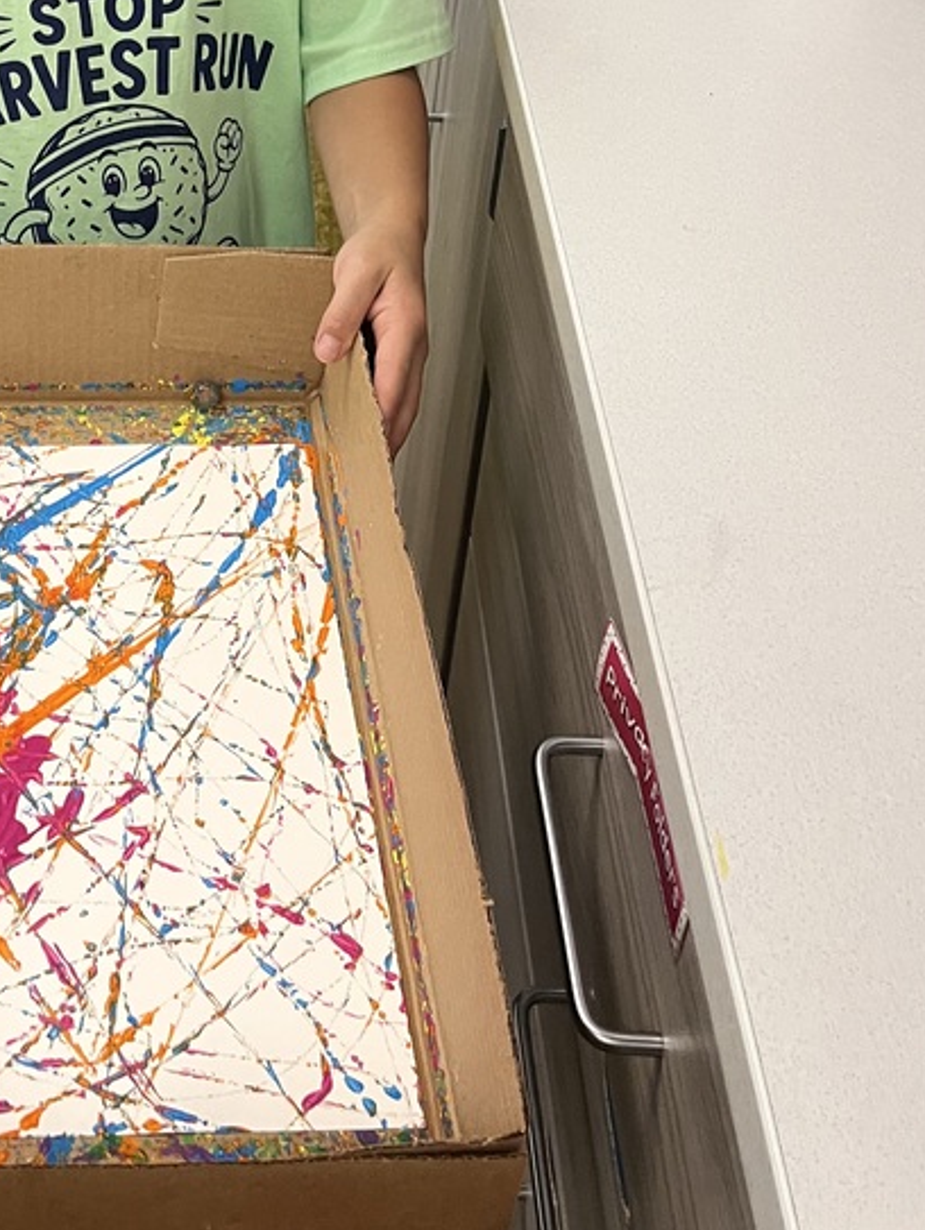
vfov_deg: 36.3
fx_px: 1744
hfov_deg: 28.9
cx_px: 152
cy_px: 106
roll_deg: -0.5
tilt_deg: -31.9
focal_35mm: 49
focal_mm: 5.1
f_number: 1.6
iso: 250
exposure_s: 1/60
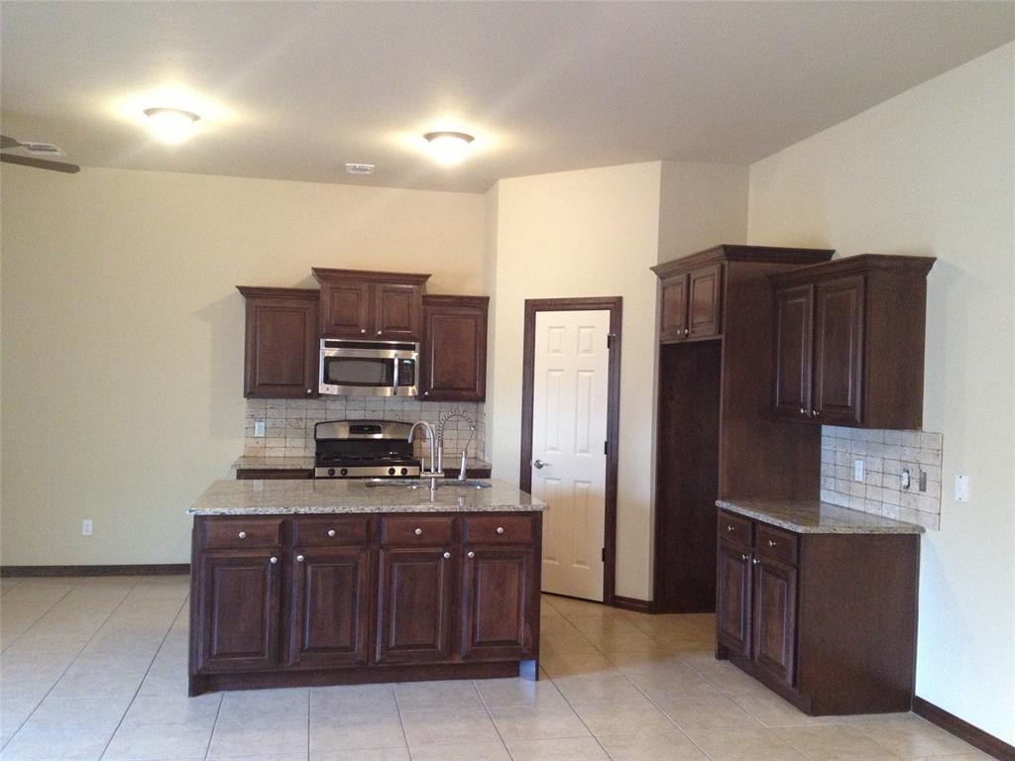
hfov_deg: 52.6
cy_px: 380
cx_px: 508
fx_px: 1026
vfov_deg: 40.7
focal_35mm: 35
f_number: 2.4
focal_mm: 4.28
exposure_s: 1/20
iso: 320
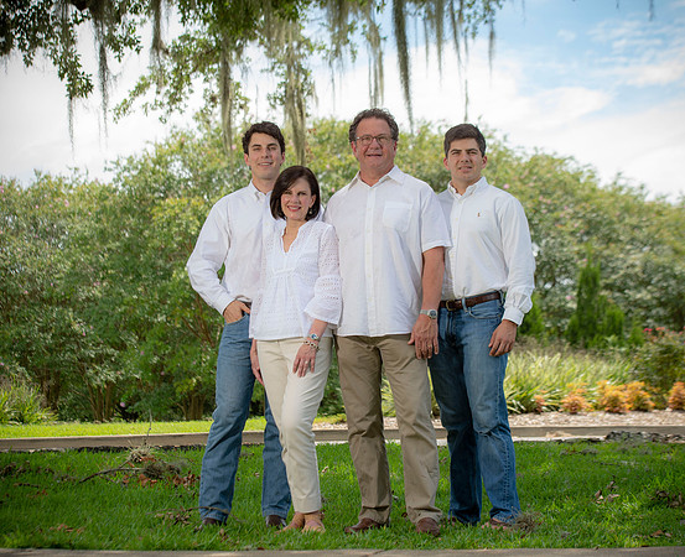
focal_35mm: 80
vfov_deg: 19.4
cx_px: 367
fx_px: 1630
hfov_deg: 23.7
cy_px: 279
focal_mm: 70
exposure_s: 1/250
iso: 100
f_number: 5.6
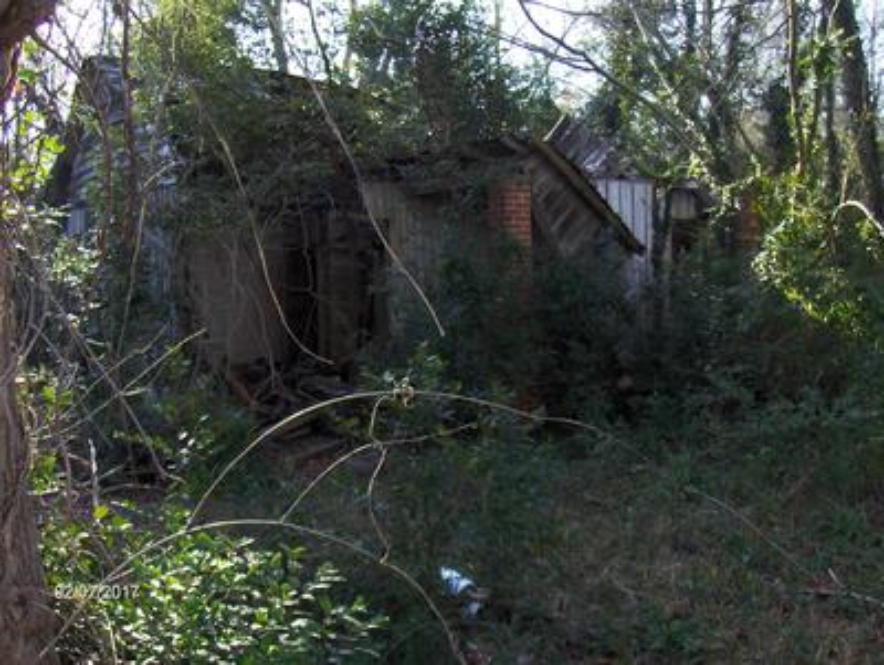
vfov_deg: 35.2
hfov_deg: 45.7
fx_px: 1048
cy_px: 332
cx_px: 442
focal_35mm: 41
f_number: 3.5
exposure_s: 1/165
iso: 200
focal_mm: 6.5
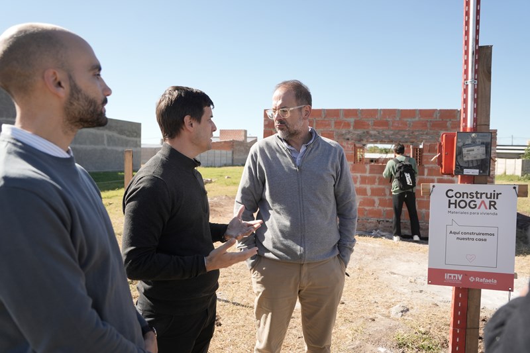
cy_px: 176
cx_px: 265
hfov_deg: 73.8
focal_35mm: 24
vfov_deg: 53.1
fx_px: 353
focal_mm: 24
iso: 200
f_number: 2.8
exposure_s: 1/800
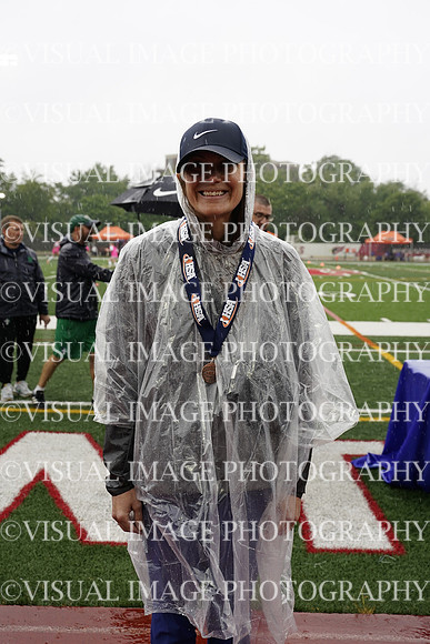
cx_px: 215
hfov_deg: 34.2
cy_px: 322
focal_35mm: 39
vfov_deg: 49.5
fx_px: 698
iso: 640
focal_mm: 39
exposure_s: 1/640
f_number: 5.6
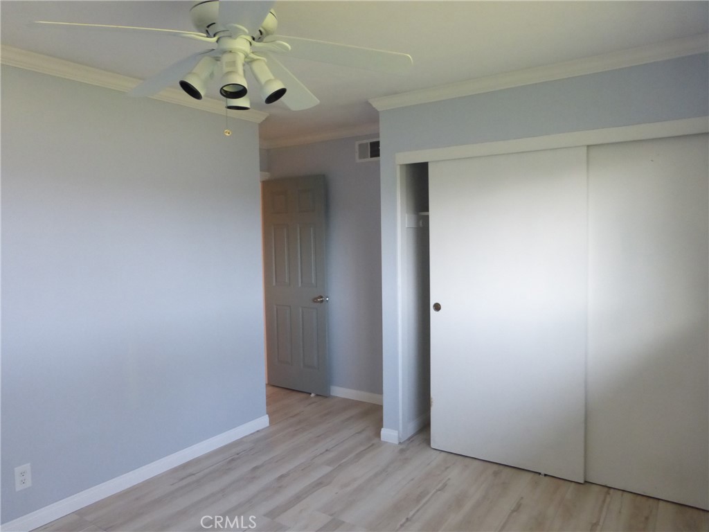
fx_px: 492
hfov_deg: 71.6
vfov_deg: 56.8
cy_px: 266
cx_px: 354
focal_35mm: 24
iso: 400
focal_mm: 4.3
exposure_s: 1/60
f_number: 3.3
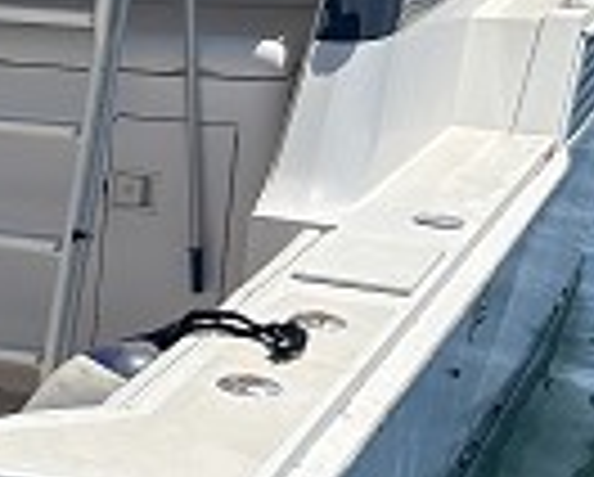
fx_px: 2025
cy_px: 346
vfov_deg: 13.4
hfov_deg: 15.2
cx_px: -356
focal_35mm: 115
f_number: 1.5
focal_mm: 5.7
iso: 50
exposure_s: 1/7463
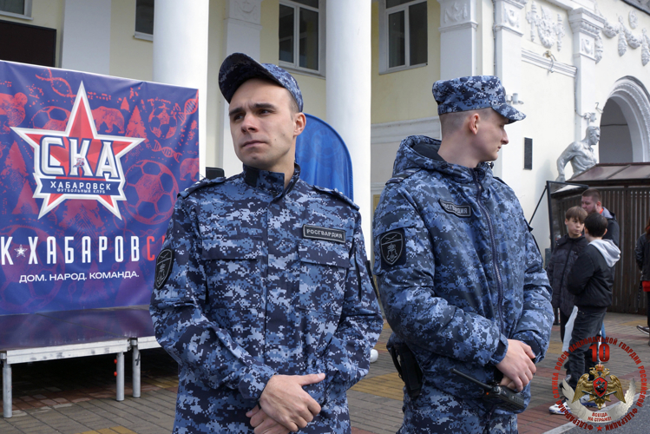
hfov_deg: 50.7
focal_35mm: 38
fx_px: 686
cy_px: 217
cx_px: 325
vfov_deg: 35.1
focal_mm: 18
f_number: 8
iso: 100
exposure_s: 1/250
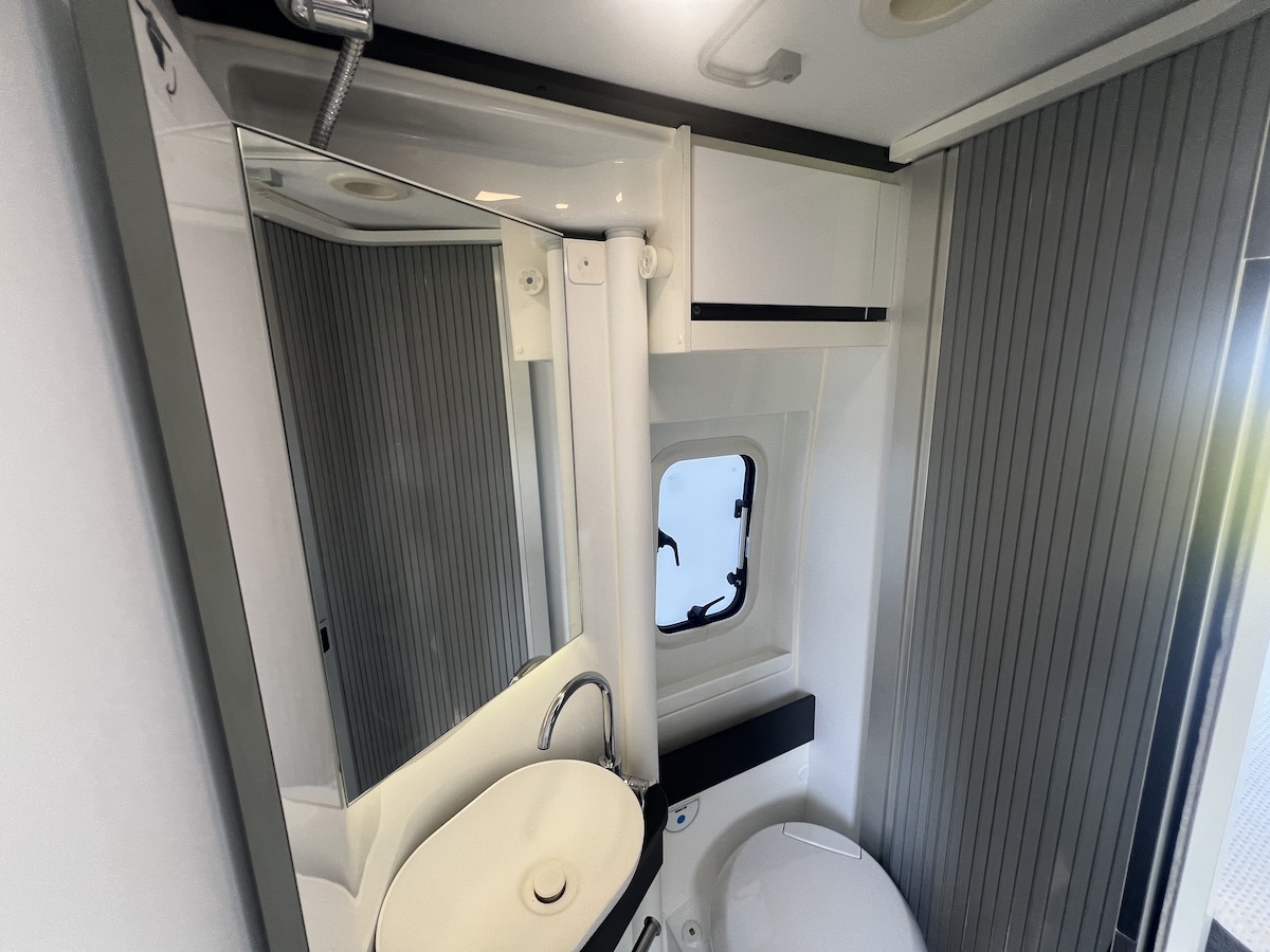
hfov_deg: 106.2
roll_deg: +0.3
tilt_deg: -12.9
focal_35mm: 13
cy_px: 476
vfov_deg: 89.9
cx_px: 635
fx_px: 477
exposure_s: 1/99
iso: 80
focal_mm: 1.57
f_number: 1.8
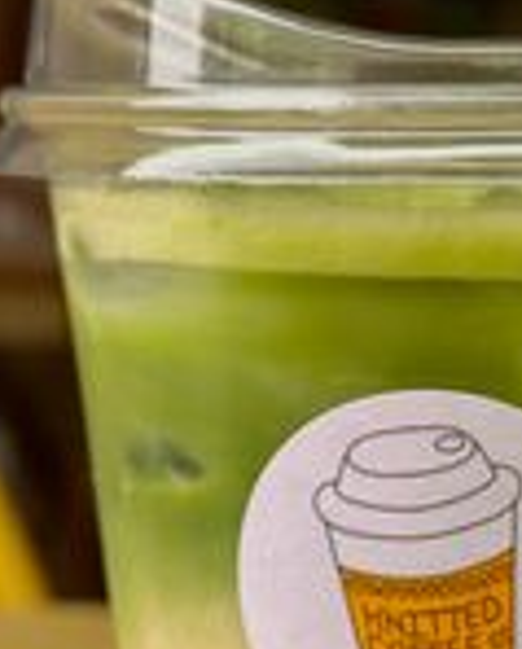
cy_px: 406
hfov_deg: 11.4
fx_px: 2599
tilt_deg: -3.7
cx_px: 452
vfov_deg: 14.2
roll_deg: -2.0
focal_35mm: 135
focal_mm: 6.86
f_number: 1.78
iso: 64
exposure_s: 1/850
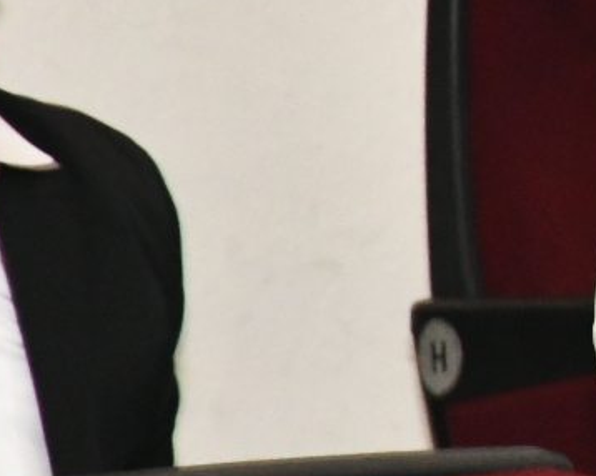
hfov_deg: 2.3
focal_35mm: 828
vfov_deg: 1.9
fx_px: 14597
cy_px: 58
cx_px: 1169
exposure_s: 1/40
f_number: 10
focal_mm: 130
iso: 5000
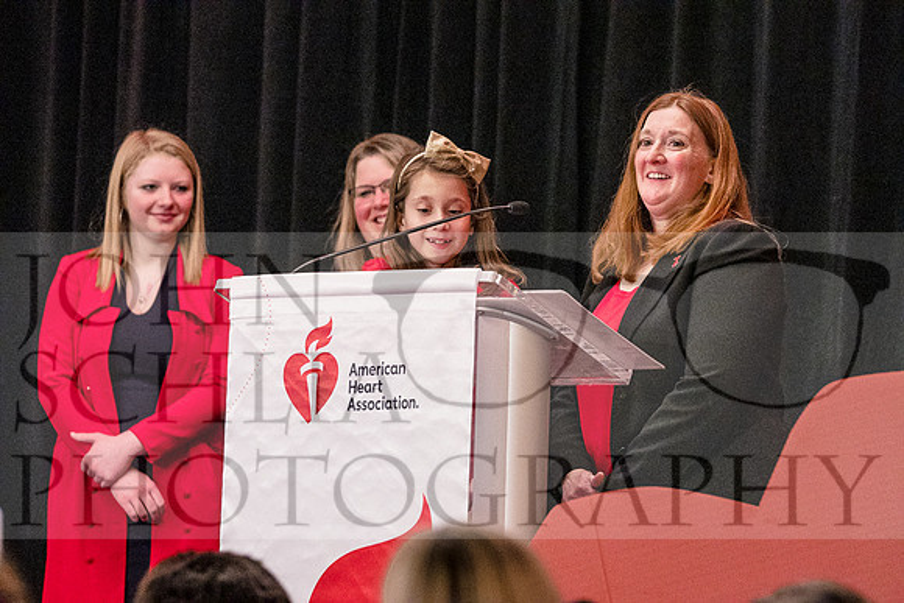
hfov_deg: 9.3
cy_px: 302
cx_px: 452
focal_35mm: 222
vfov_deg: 6.2
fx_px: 5576
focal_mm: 148
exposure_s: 1/125
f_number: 4
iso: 6400
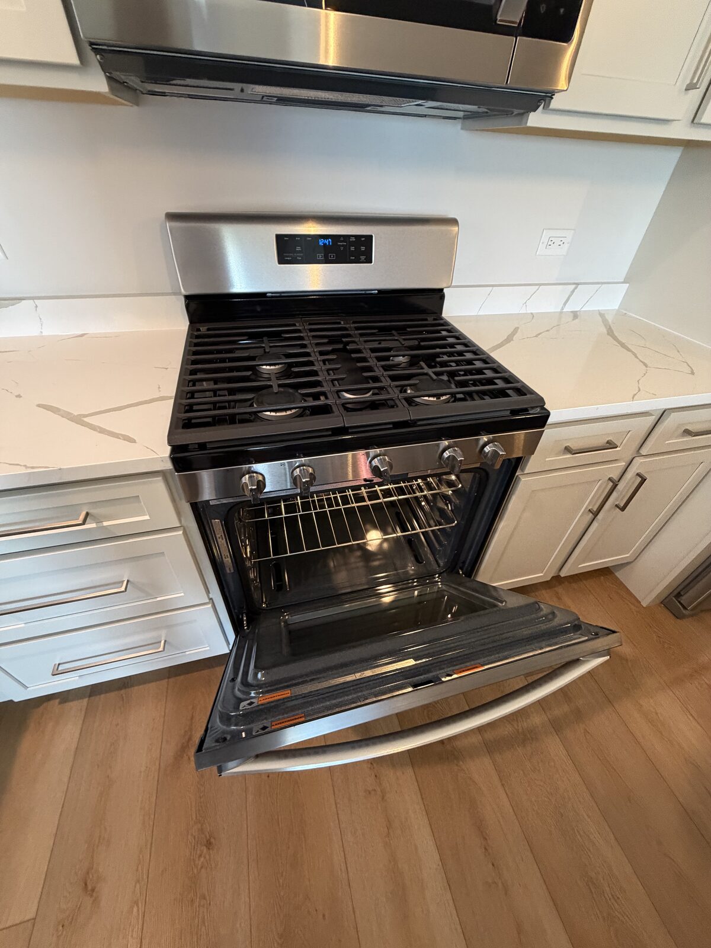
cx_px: 356
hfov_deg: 85.7
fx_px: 383
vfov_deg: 102.1
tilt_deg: -39.0
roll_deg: -4.9
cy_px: 474
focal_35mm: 14
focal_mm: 2.22
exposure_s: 1/60
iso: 400
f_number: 2.2
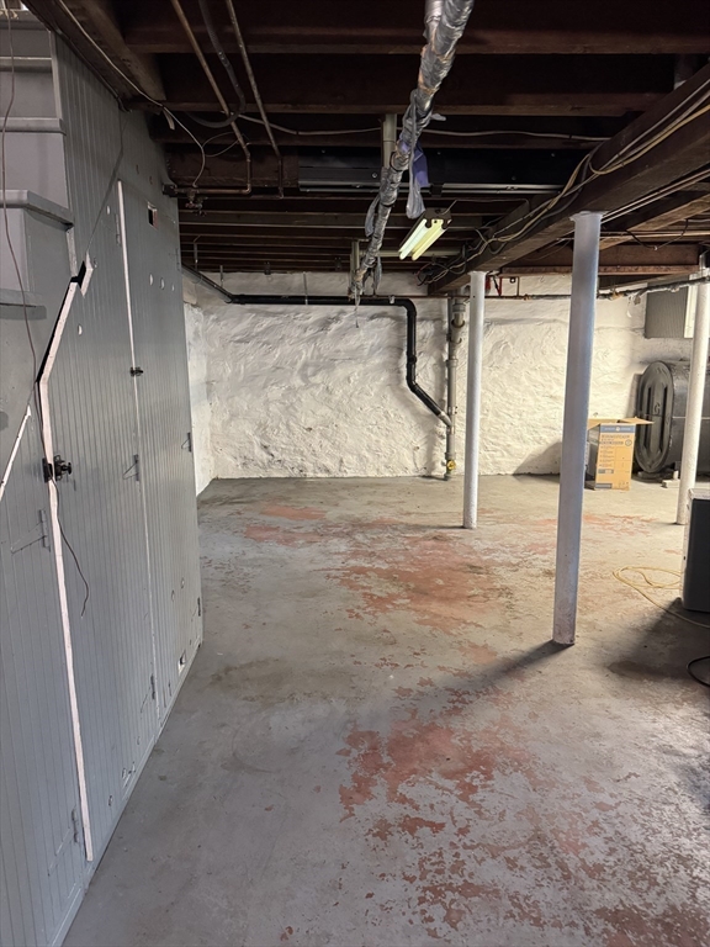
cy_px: 474
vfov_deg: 71.6
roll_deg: +1.1
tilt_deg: -10.6
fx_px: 656
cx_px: 355
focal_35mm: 24
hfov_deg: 56.8
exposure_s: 1/60
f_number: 1.78
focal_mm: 6.76
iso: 640
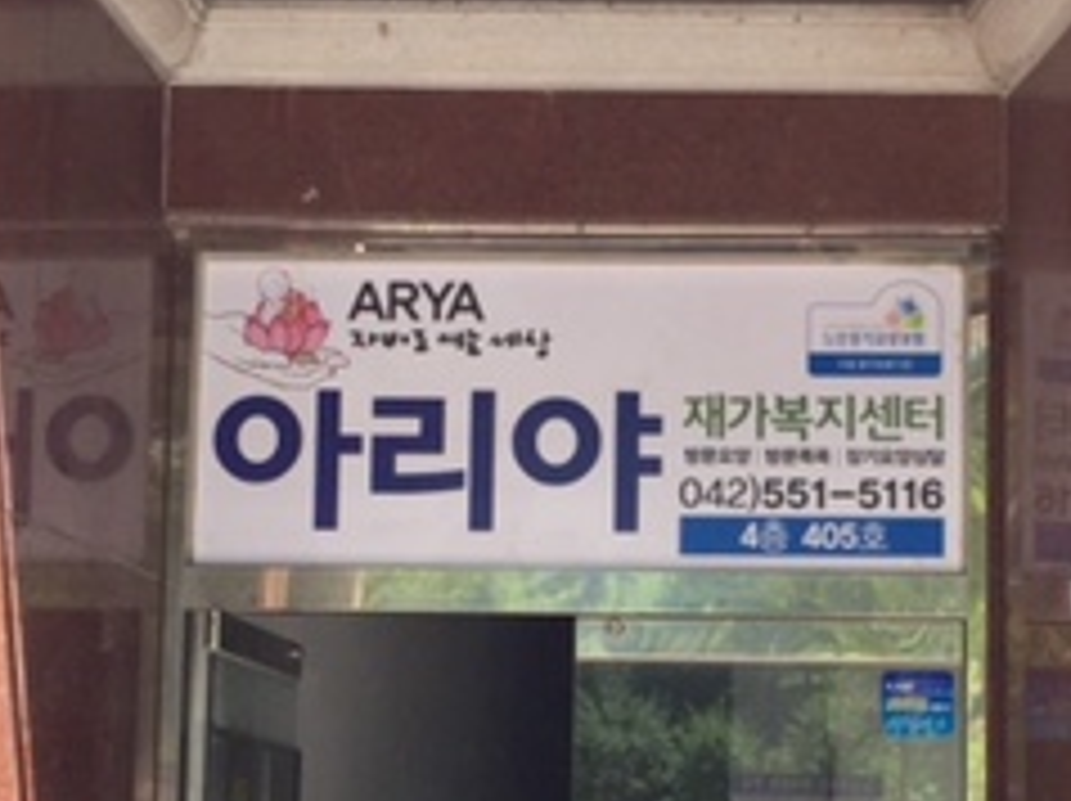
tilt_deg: +5.7
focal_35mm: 78
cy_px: 670
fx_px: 2411
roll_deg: -1.9
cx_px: 684
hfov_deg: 25.0
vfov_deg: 18.6
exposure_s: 1/284
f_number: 2.2
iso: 32
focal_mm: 4.15
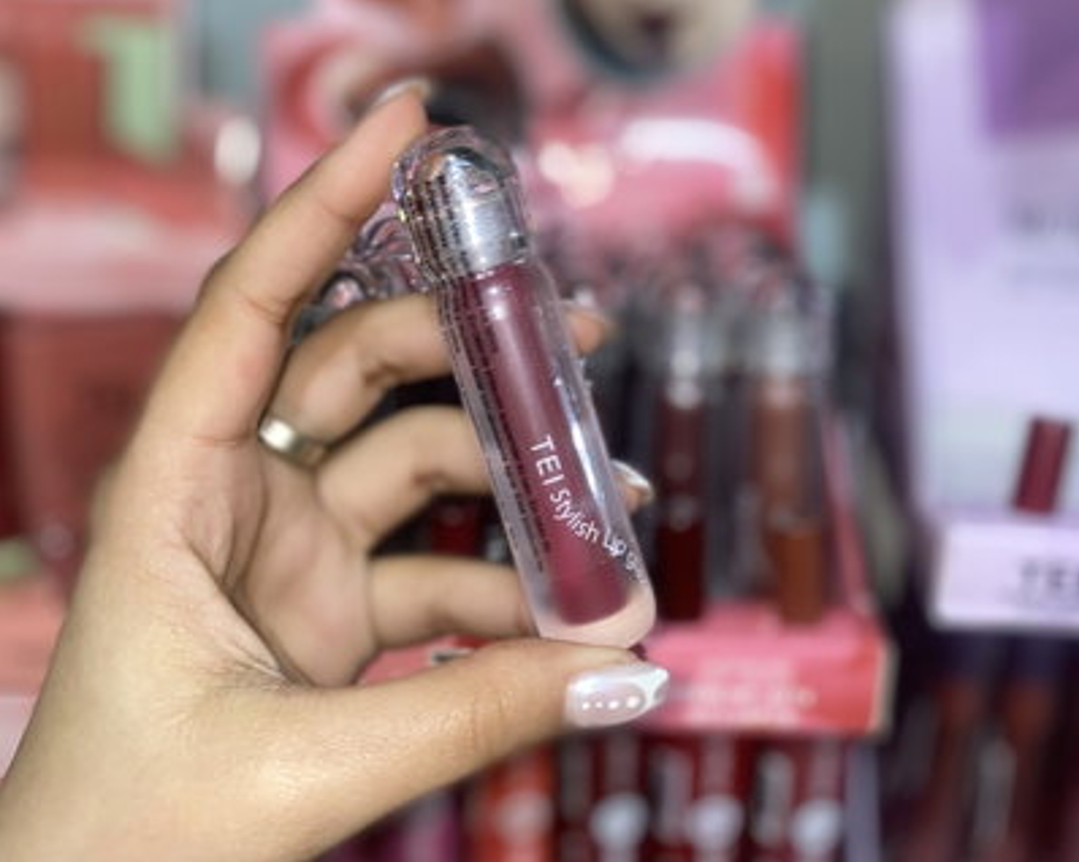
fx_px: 1085
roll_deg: -0.1
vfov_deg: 43.0
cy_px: 329
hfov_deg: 52.9
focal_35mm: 34
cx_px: 540
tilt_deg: -14.2
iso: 40
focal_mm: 4.25
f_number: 1.8
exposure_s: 1/17
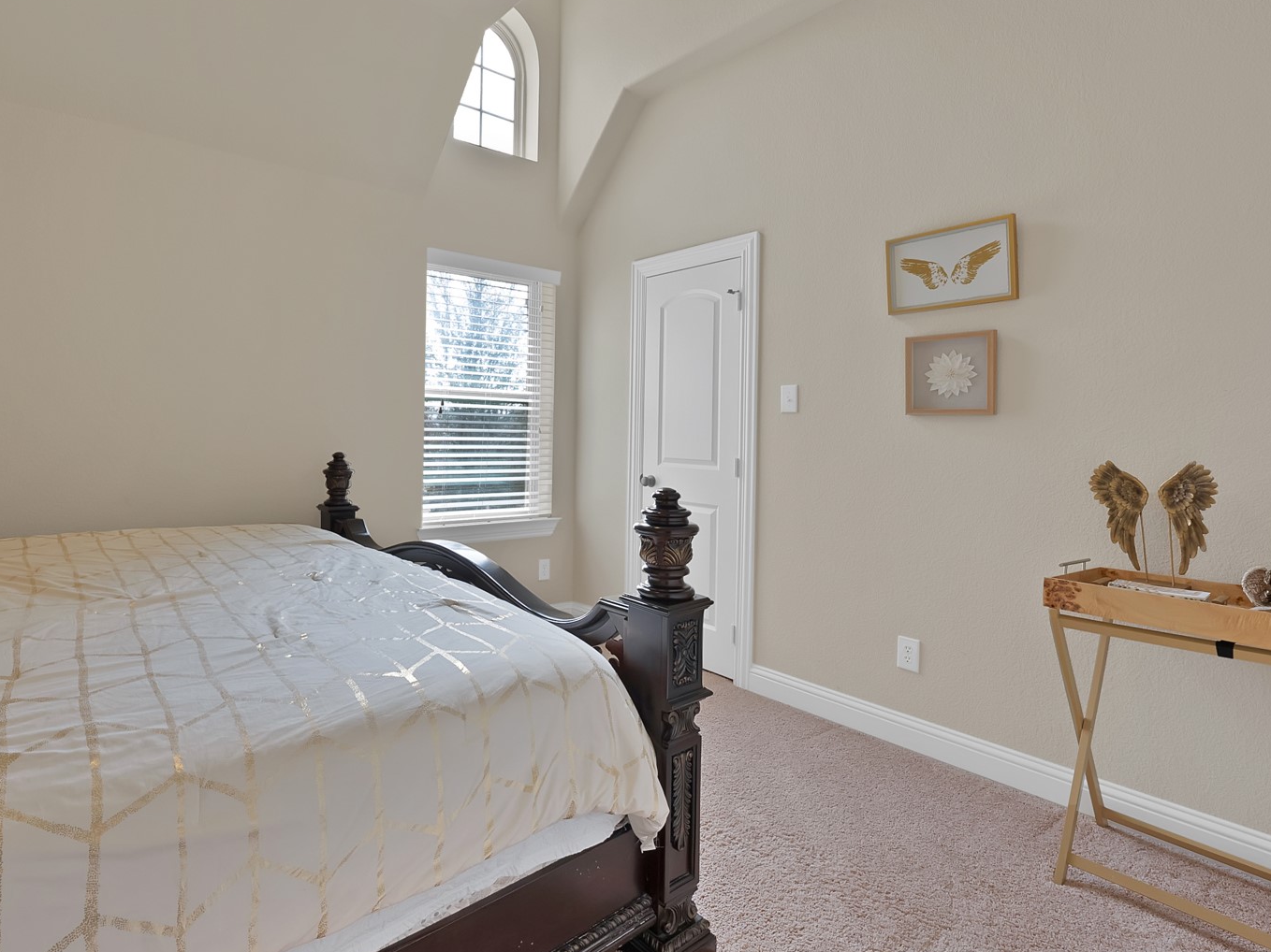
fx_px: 624
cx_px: 543
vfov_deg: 74.5
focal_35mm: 17
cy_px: 431
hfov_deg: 90.4
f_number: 9
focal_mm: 12
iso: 640
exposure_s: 1/13
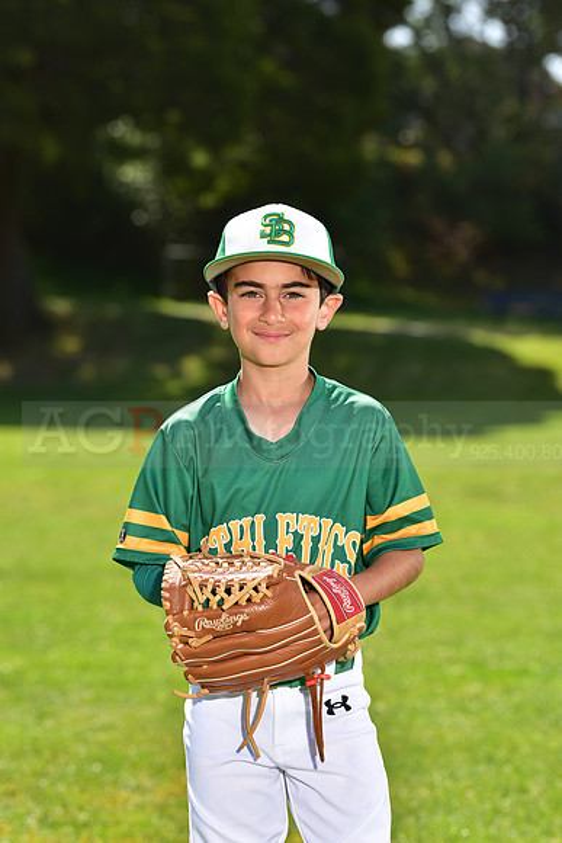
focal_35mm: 135
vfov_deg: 15.2
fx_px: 3159
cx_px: 281
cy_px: 422
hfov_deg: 10.2
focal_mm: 135
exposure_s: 1/250
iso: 100
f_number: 5.6
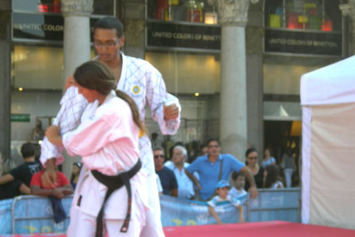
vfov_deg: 12.8
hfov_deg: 19.1
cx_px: 144
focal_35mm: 107
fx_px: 1055
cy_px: 118
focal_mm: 13.7
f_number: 4.1
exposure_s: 1/142
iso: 50
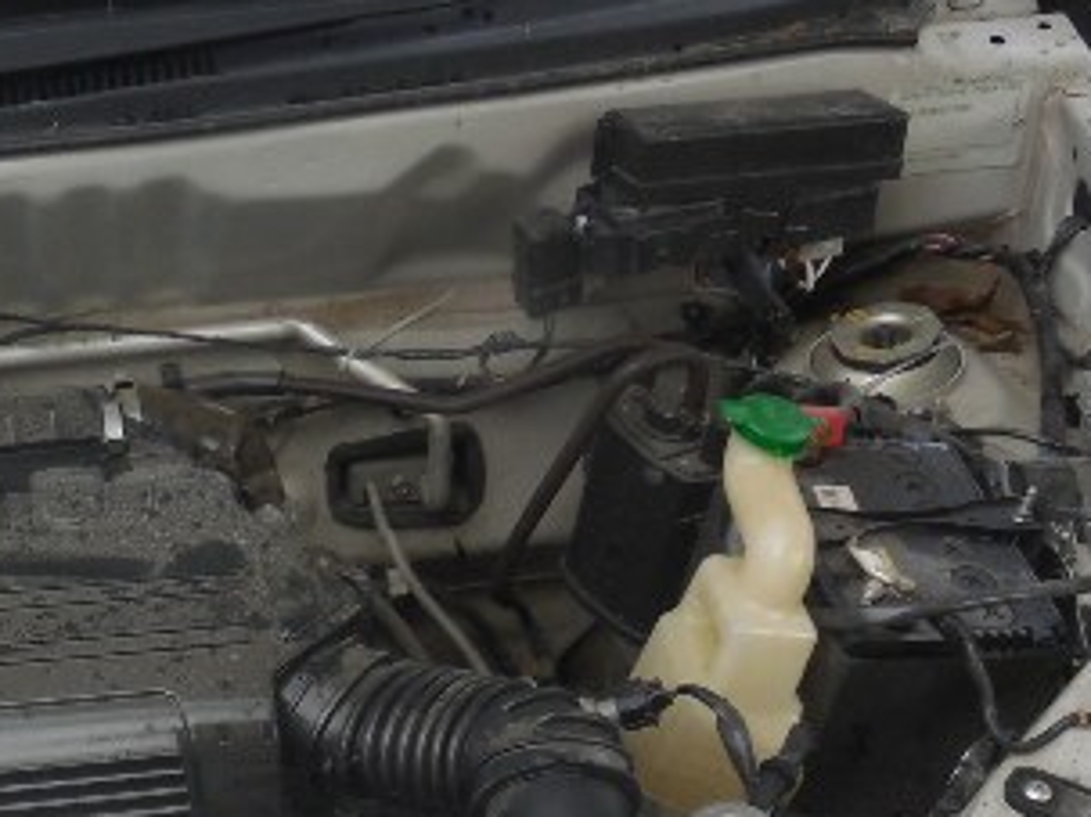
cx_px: 18
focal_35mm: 66
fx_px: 2079
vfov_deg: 21.2
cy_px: 893
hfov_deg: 27.8
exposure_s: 1/400
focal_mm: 4.5
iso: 125
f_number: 3.1
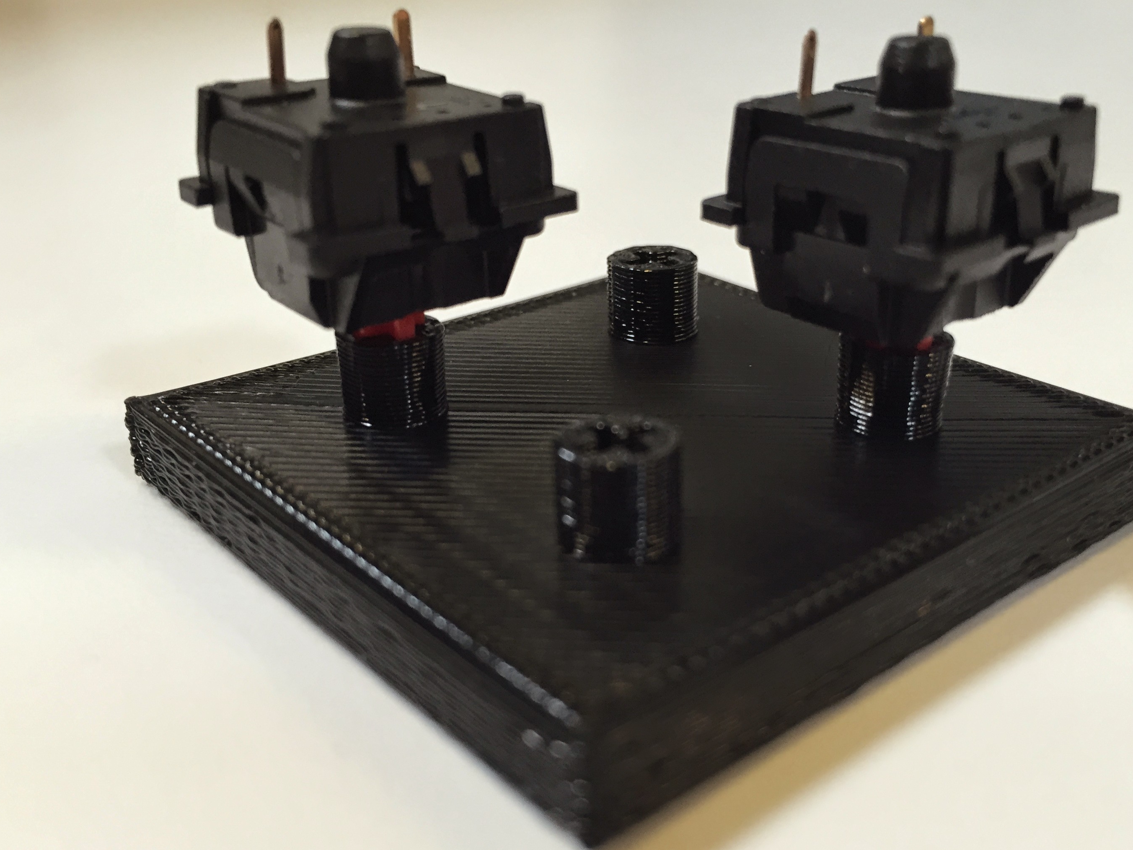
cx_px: 638
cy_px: 466
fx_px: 1146
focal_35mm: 35
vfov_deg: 40.7
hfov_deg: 52.5
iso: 100
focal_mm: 4.15
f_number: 2.2
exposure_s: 1/30
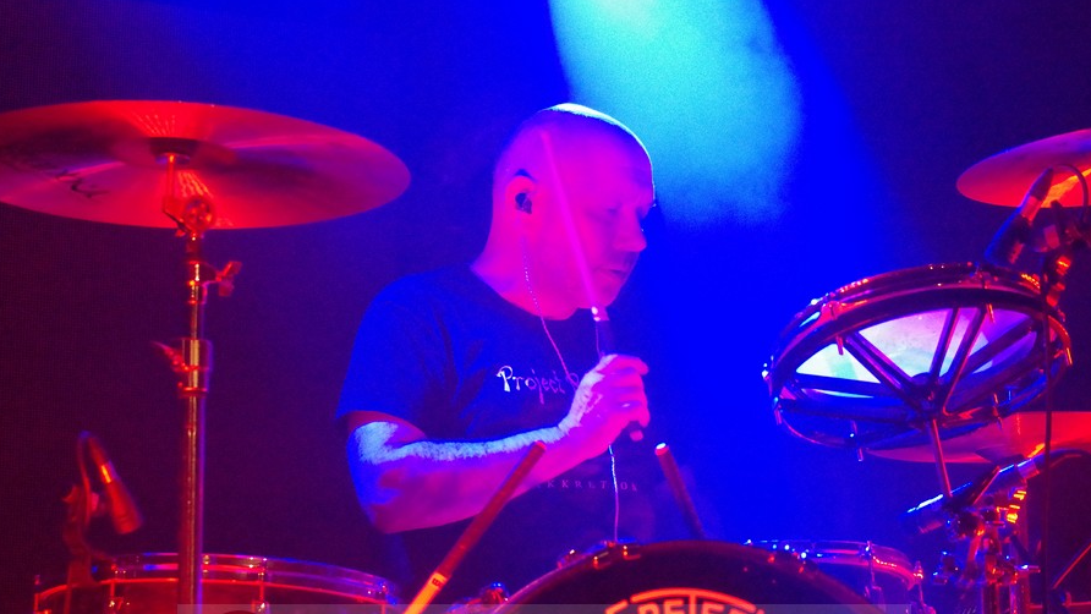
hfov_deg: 19.3
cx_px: 544
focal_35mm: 111
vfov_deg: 10.9
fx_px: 3211
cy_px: 335
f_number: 5
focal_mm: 70
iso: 6400
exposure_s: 1/250
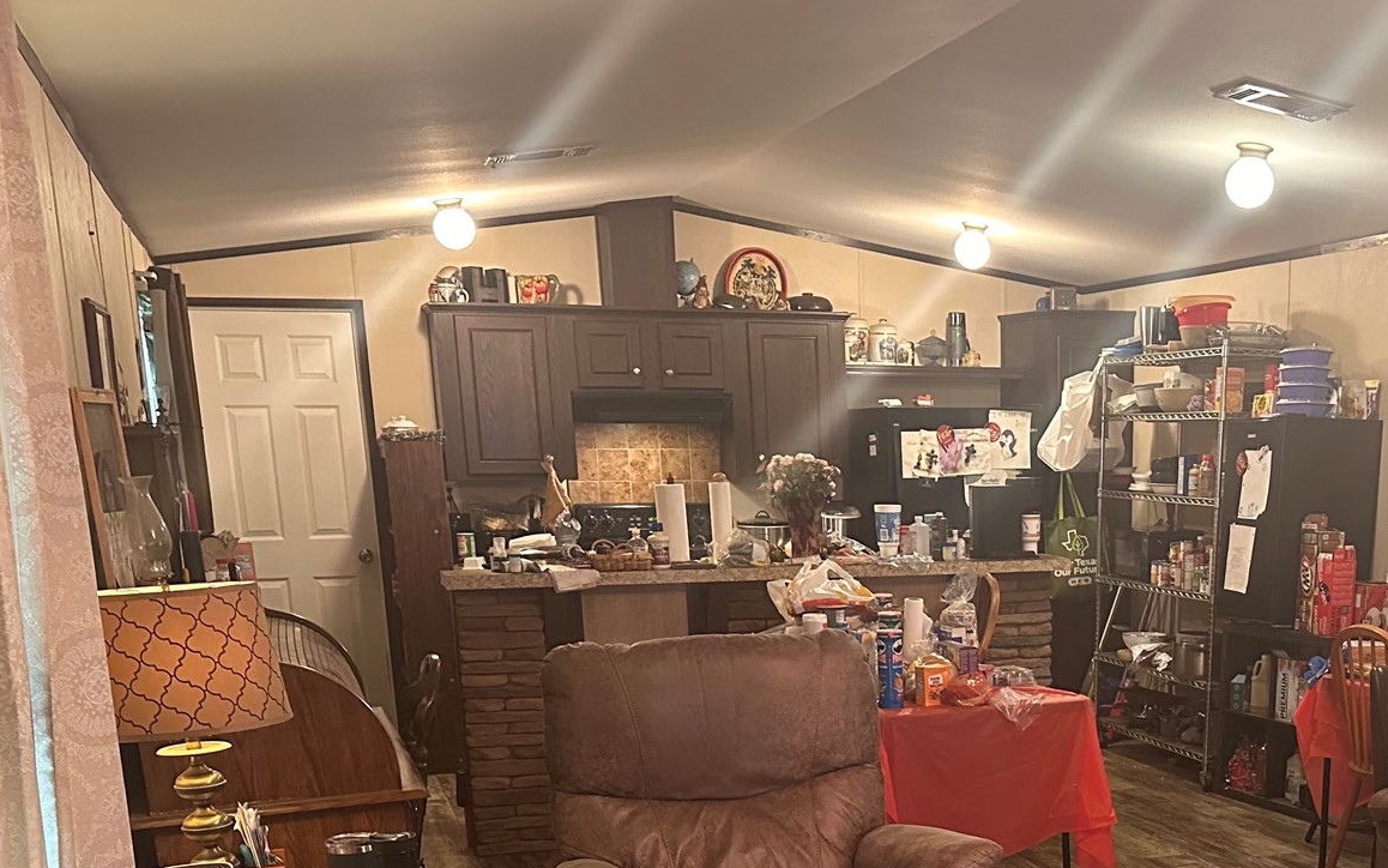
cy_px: 866
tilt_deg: -14.0
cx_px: 1032
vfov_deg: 27.0
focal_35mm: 45
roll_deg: +0.4
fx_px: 1702
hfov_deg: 43.0
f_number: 1.78
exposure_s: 1/60
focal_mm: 6.86
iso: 640
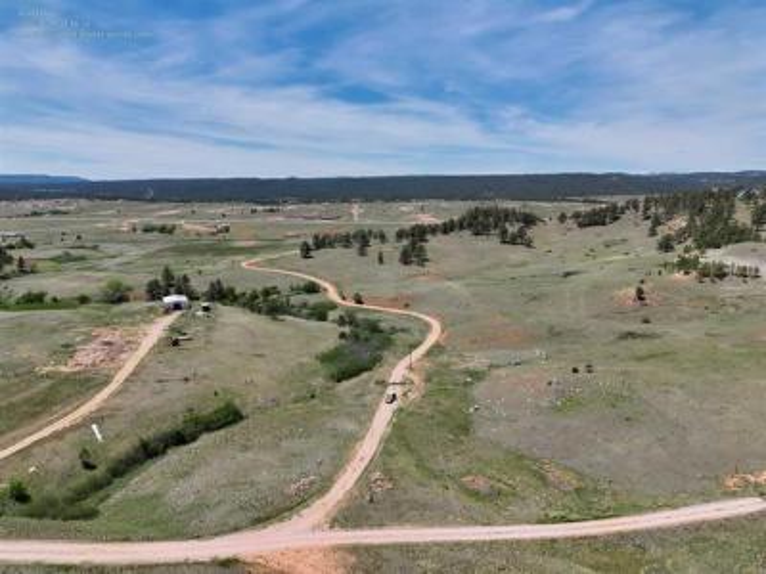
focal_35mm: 24
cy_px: 287
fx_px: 531
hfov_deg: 71.6
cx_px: 383
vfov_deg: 56.8
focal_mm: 6.72
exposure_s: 1/6000
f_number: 1.7
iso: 150
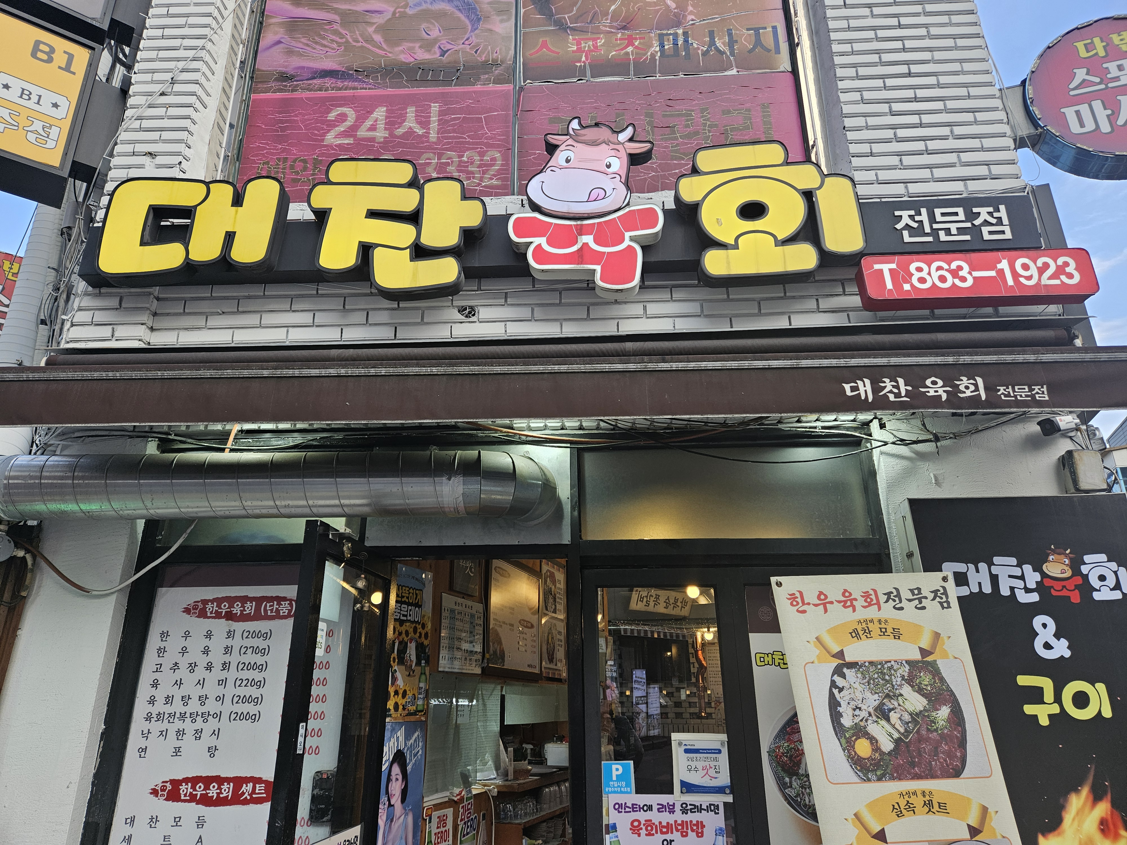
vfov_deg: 58.9
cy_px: 422
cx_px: 564
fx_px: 749
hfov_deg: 73.9
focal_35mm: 23
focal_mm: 5.4
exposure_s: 1/209
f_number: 1.8
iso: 40
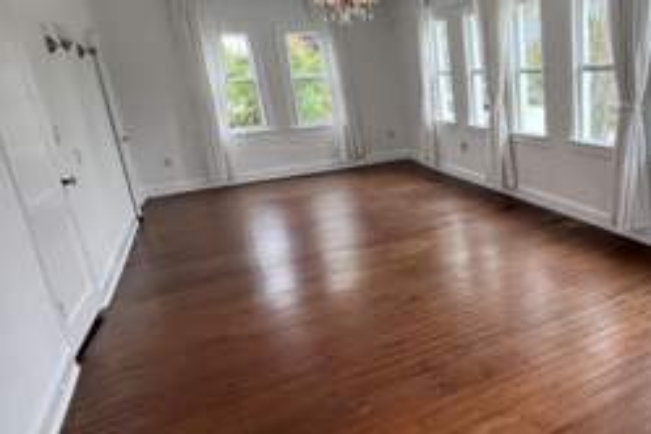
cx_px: 541
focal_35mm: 26
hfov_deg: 62.2
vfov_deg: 49.5
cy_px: 197
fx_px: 470
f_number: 1.8
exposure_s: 1/122
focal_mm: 1.57
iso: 50
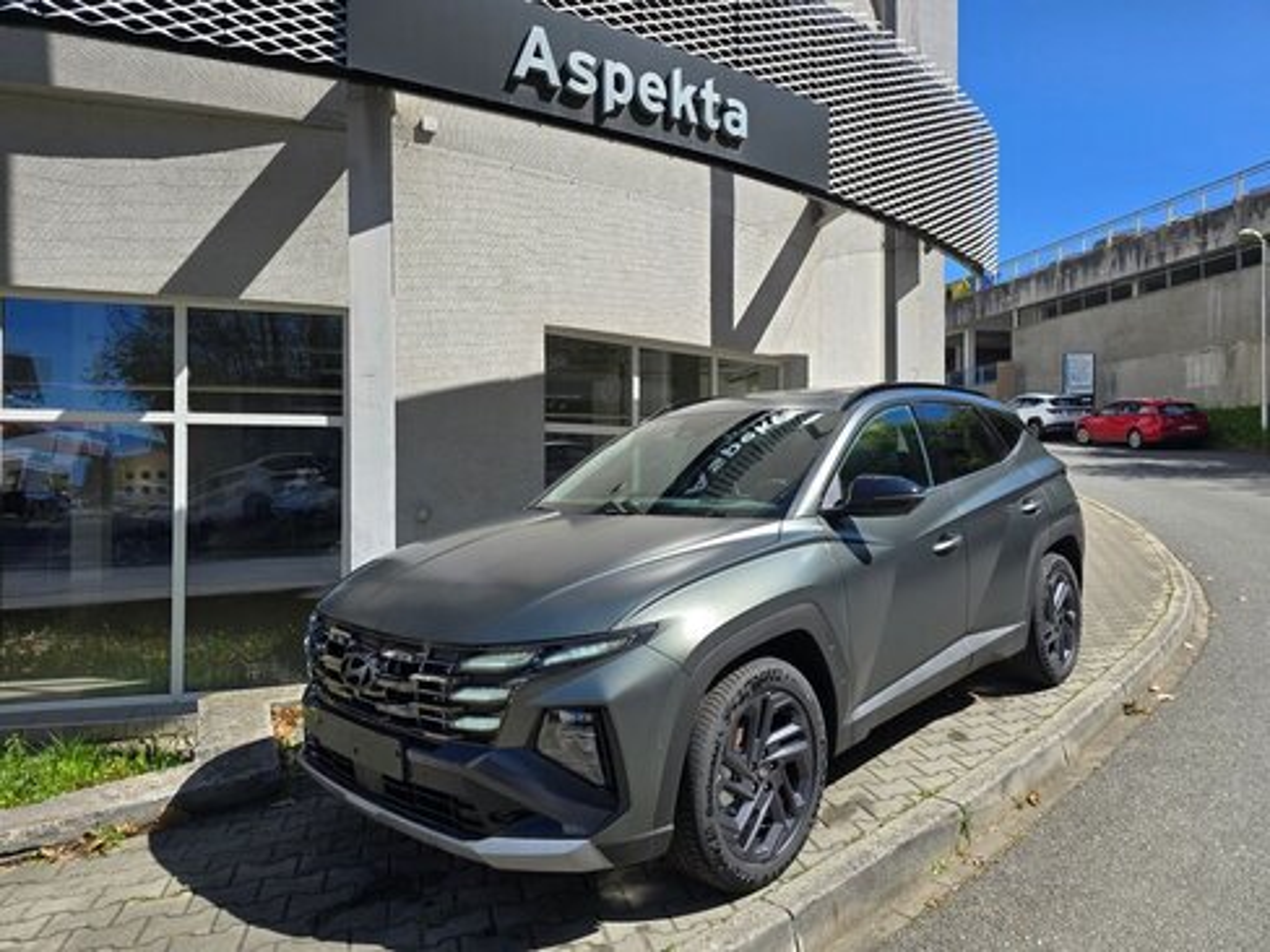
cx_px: 635
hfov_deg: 73.9
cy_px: 476
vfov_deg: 58.9
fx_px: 844
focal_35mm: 23
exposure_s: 1/525
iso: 12
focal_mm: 6.3
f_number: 1.7
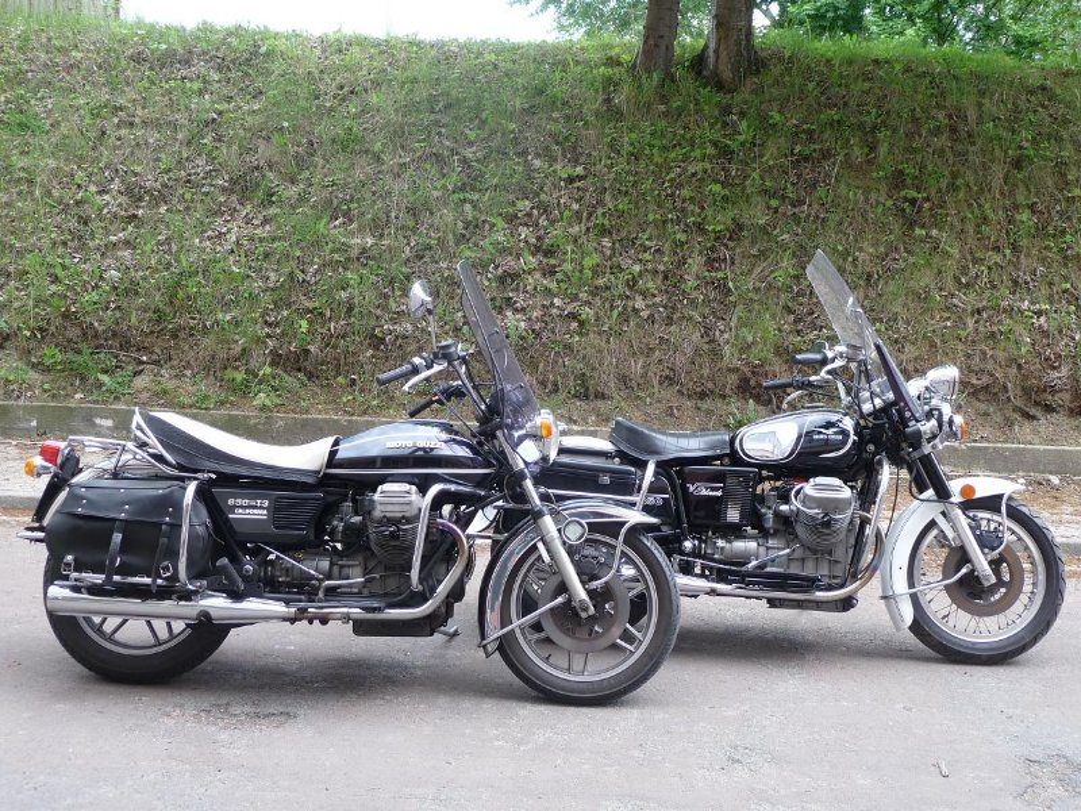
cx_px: 540
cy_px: 406
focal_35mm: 45
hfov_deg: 42.1
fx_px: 1405
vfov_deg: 32.2
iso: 100
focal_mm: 7.6
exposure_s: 1/40
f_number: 4.1
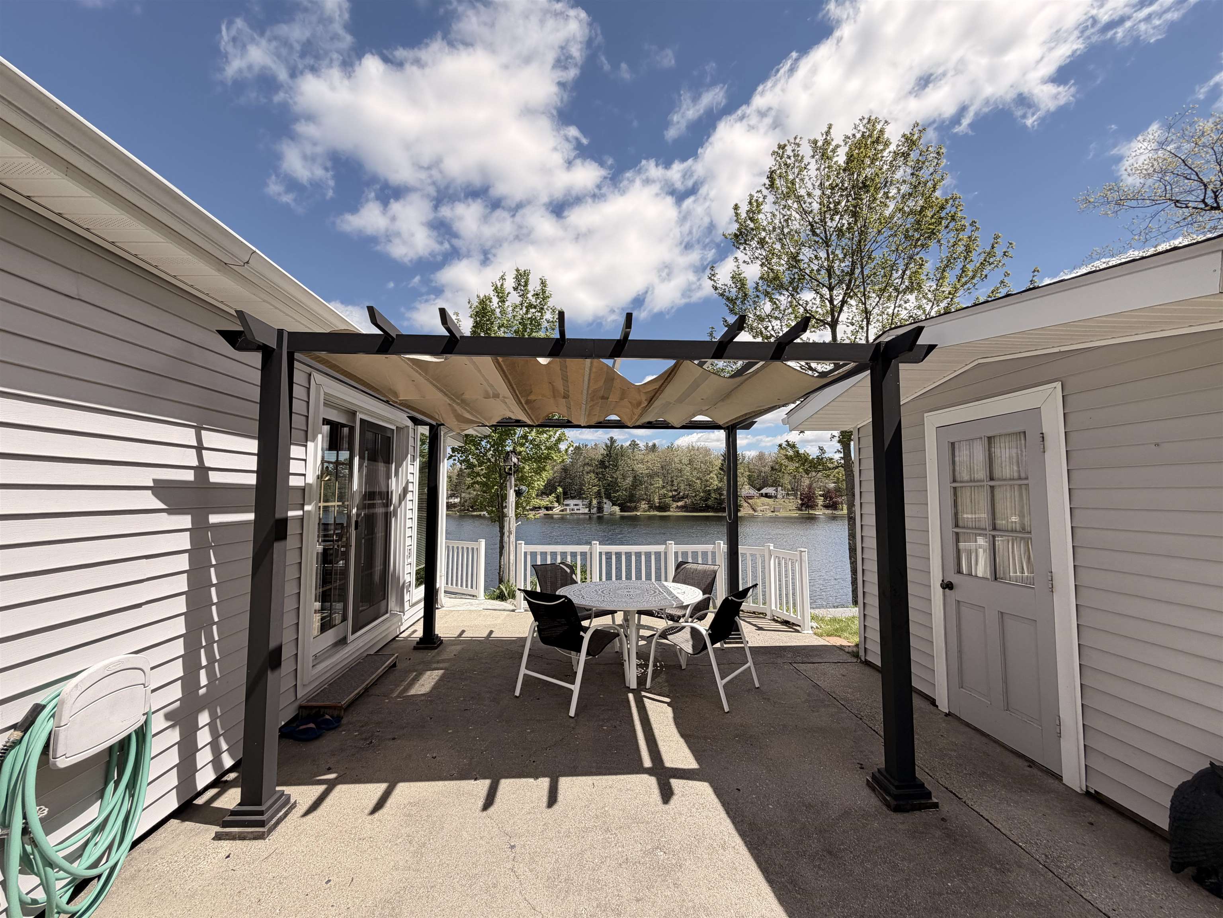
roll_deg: +0.0
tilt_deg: +4.8
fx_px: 495
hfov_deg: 102.1
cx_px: 612
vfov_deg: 85.7
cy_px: 459
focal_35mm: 14
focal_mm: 2.22
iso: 40
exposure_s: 1/770
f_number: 2.2
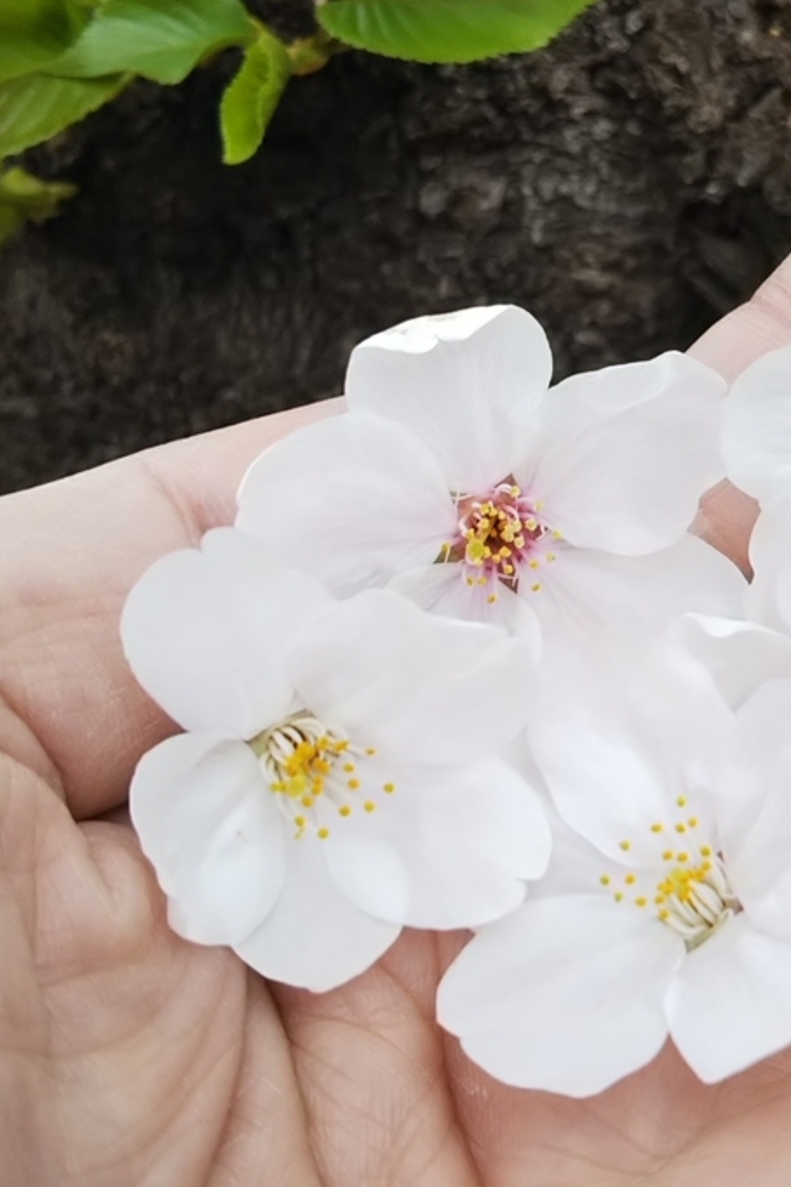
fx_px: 1813
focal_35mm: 55
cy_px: 596
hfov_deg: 24.2
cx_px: 657
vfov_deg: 36.2
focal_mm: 4
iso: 20
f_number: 2.2
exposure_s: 1/126
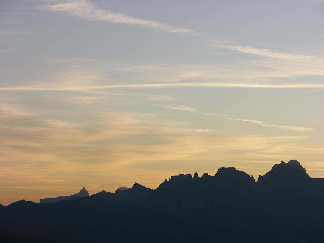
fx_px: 1310
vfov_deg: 10.6
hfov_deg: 14.1
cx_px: 162
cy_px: 122
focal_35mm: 140
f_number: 4.8
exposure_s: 1/268
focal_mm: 34.7
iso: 50
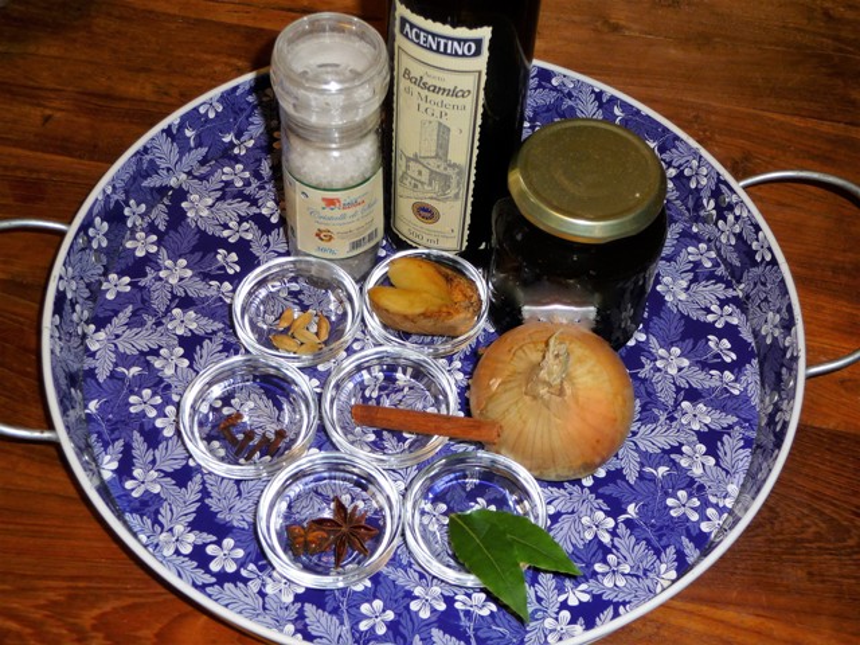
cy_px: 322
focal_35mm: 48
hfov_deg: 39.7
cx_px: 430
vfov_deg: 30.3
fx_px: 1193
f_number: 4.2
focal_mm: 8
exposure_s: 1/30
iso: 100
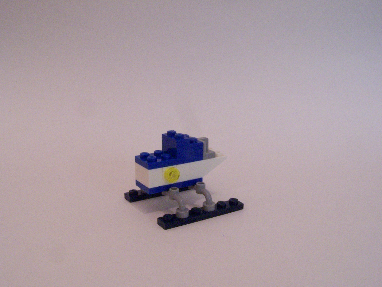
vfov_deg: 37.7
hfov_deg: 49.0
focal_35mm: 38
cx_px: 191
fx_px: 419
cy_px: 144
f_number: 8
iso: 400
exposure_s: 1/8
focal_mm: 6.3
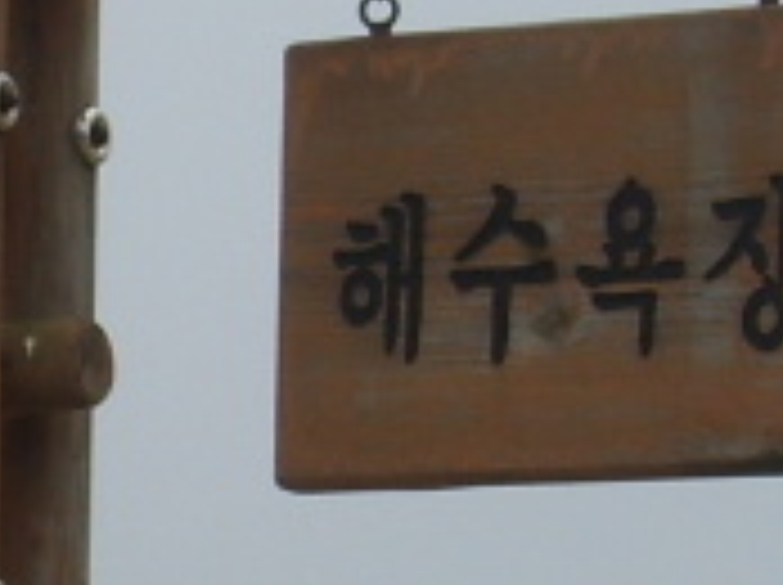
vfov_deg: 5.0
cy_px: 670
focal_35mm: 295
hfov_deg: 6.7
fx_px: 6664
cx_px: -216
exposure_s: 1/250
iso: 50
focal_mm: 8.8
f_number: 6.7
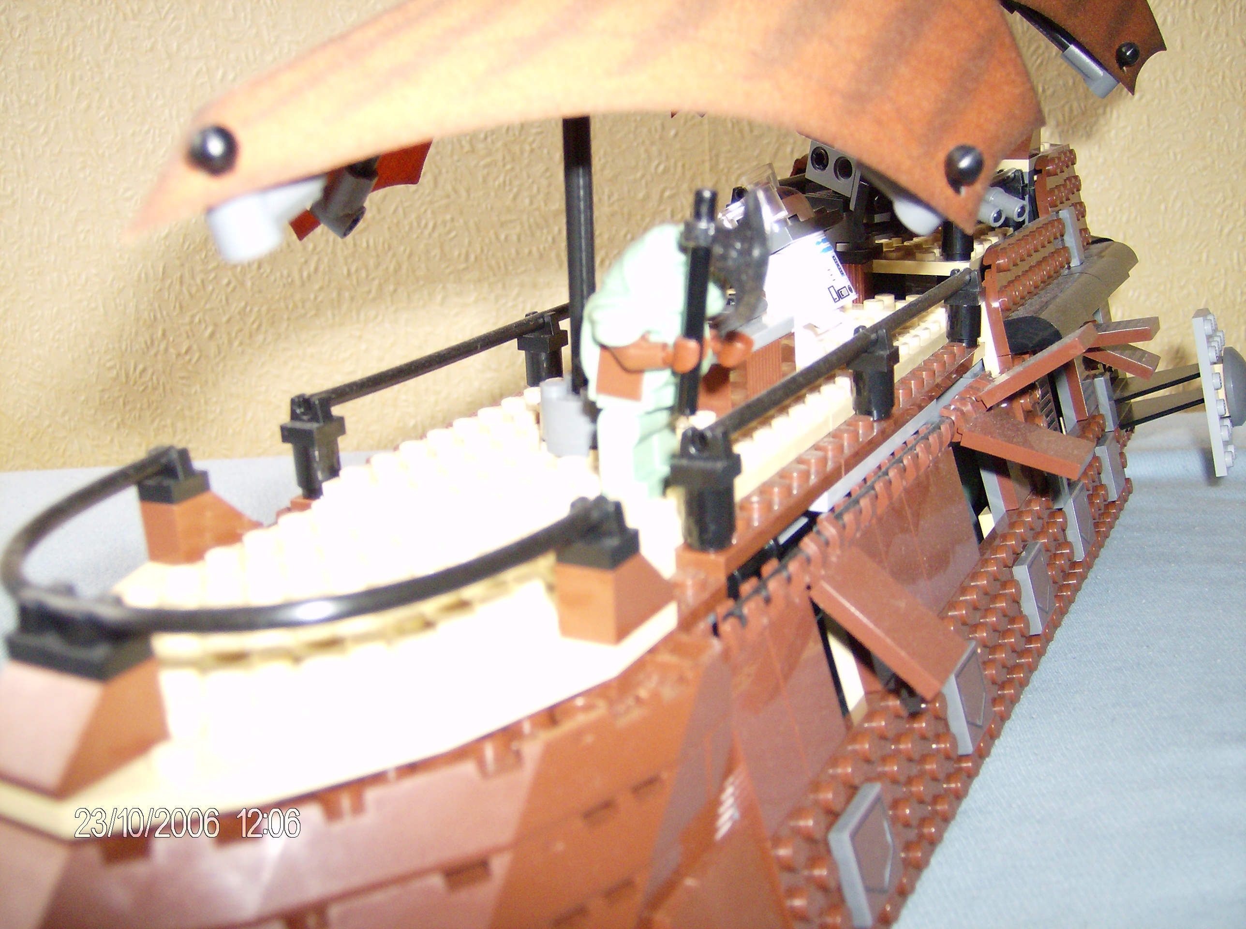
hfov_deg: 51.5
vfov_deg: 39.5
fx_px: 1293
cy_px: 464
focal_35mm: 36
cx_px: 623
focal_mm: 6
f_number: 2.8
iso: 200
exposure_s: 1/60
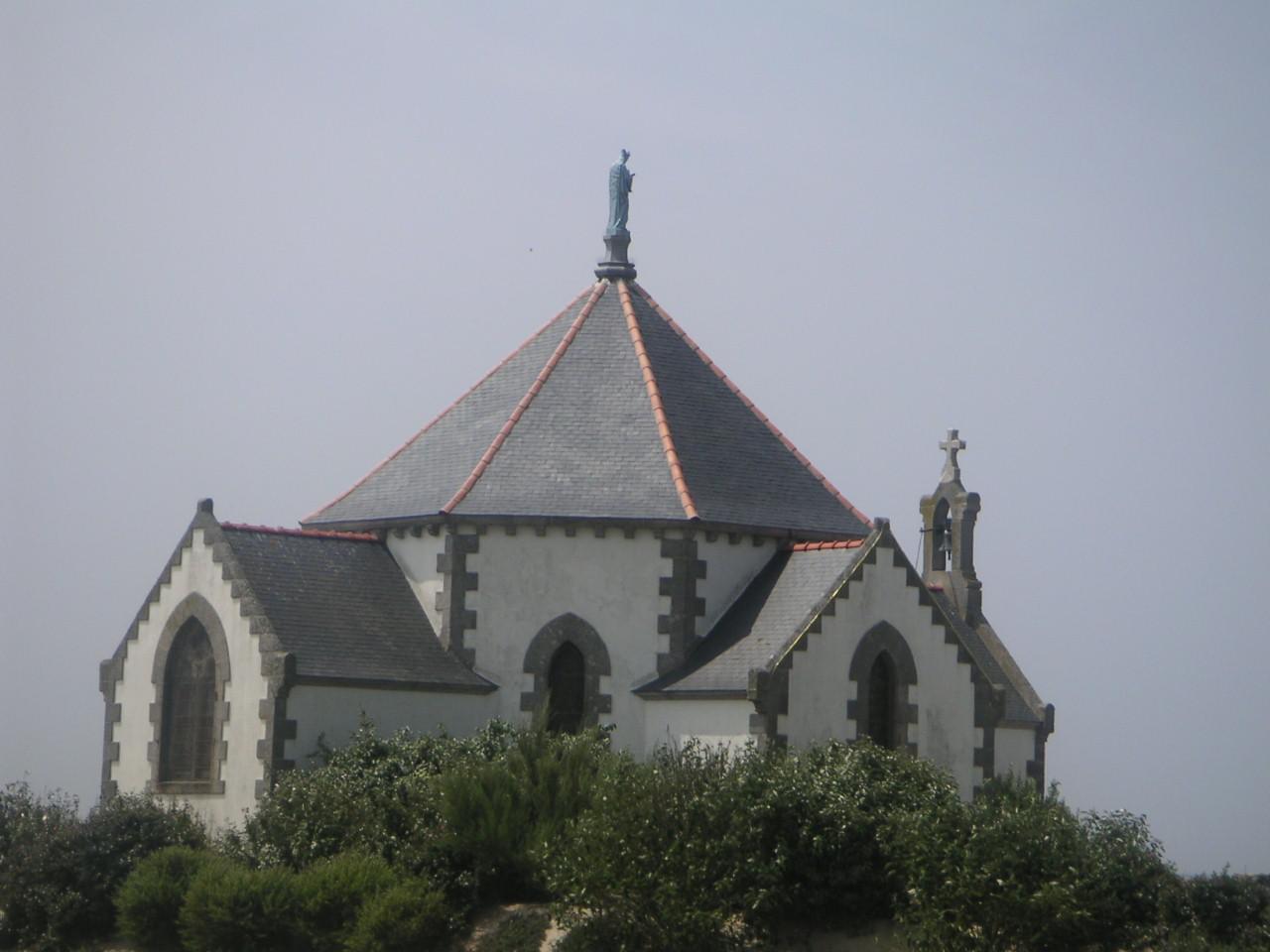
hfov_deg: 17.7
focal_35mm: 111
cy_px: 476
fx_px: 4072
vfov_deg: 13.3
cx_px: 635
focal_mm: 17.1
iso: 50
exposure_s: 1/750
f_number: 3.6
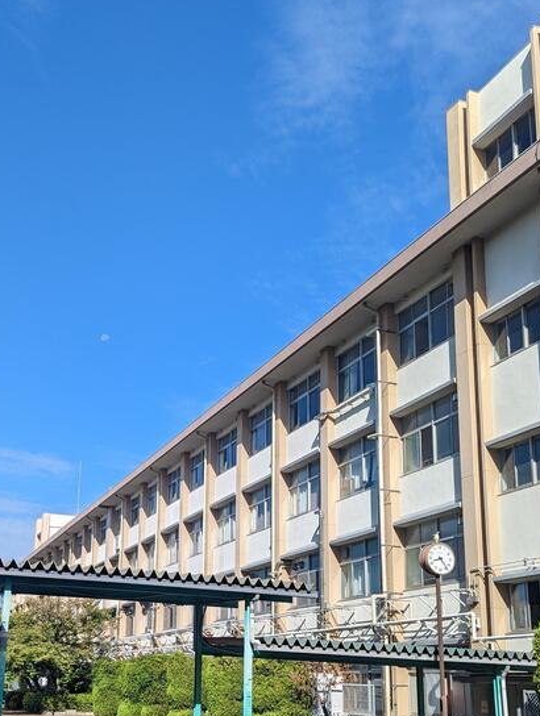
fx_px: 850
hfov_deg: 34.7
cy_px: 494
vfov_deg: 44.8
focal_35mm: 41
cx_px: 153
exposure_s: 1/2137
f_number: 1.85
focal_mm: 6.81
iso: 48
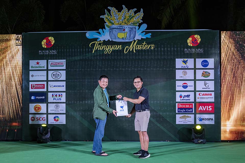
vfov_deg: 42.3
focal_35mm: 31
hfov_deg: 60.3
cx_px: 122
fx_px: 211
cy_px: 82
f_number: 3.5
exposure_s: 1/200
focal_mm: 31
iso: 640
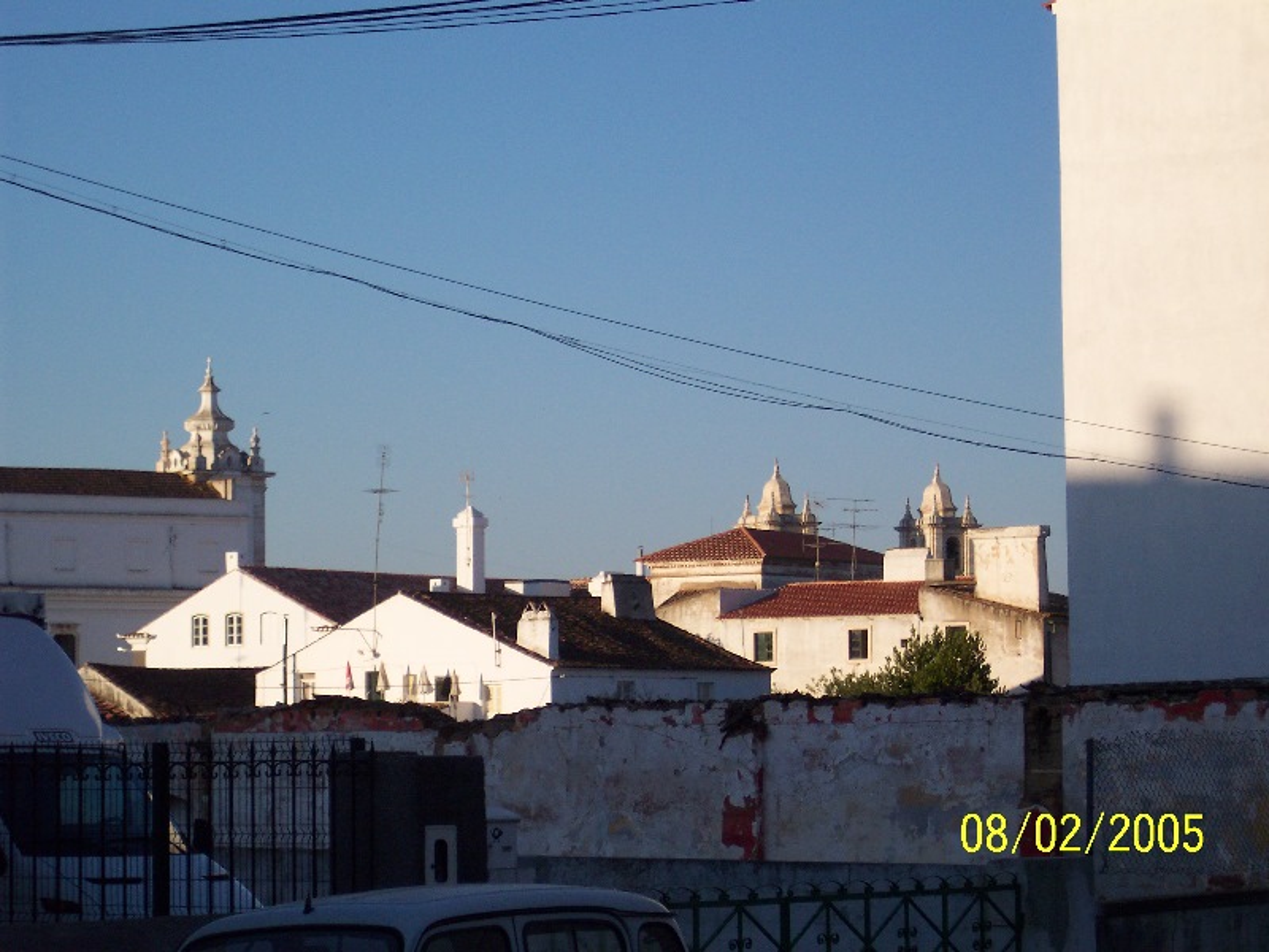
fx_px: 4179
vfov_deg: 13.0
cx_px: 634
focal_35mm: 114
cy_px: 476
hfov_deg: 17.3
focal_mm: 24
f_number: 4.8
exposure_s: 1/700
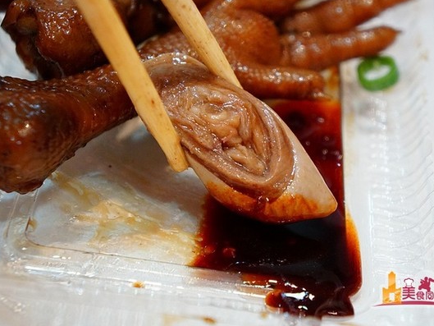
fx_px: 922
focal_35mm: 74
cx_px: 240
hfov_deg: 26.5
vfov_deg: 20.0
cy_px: 163
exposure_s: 1/80
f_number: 5
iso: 3200
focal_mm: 45
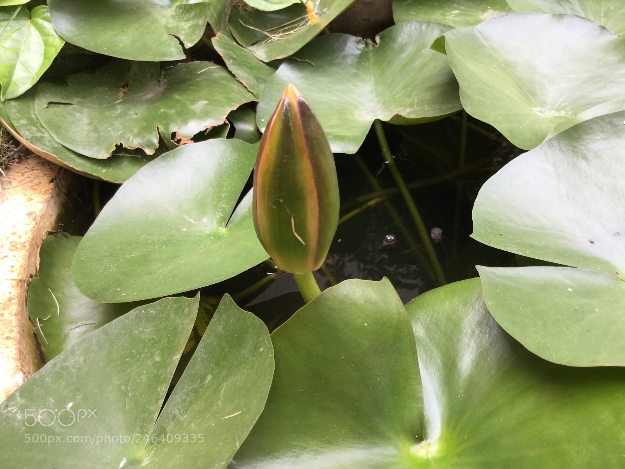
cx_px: 312
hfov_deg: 58.4
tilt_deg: -40.9
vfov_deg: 45.4
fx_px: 560
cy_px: 234
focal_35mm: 31
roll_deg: +3.8
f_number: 2.4
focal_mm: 3.3
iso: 25
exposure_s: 1/40
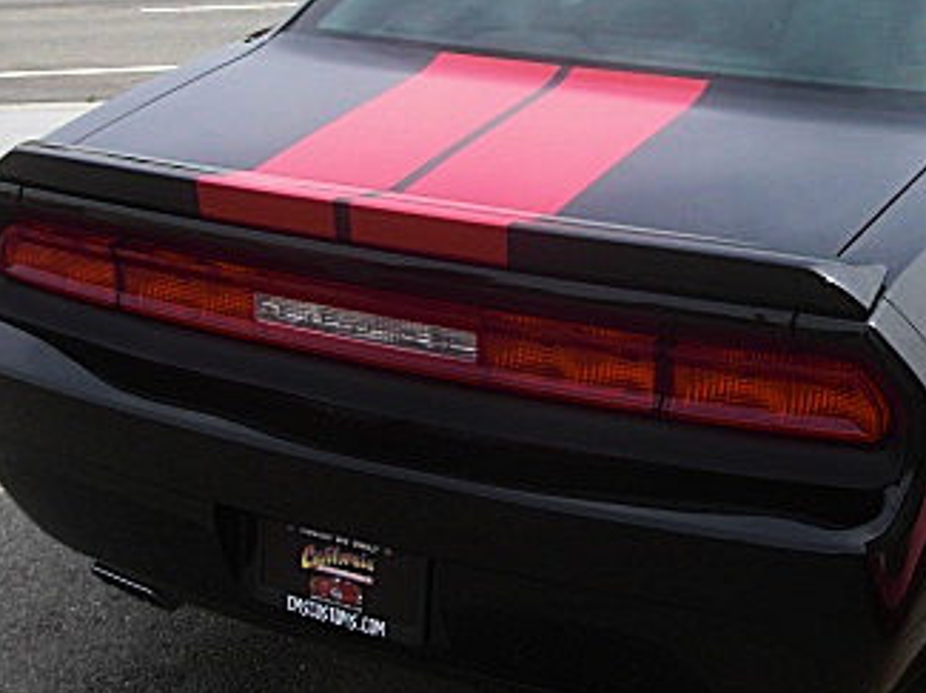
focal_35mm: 71
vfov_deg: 20.6
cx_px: 678
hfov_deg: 27.1
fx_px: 1897
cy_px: 225
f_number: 2.8
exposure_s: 1/500
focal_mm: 6.3
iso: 50
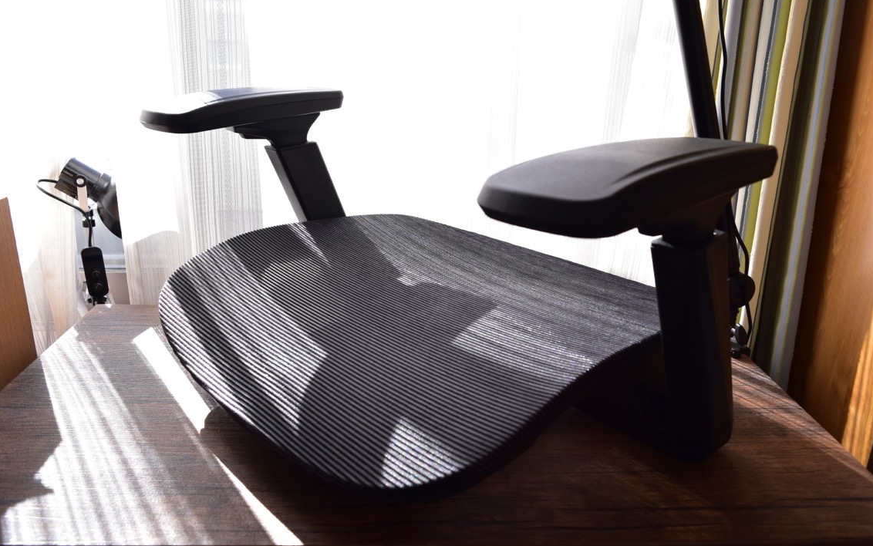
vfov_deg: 44.6
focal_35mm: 28
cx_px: 430
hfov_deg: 66.5
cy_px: 261
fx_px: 666
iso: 400
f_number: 5.6
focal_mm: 18
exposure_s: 1/1250
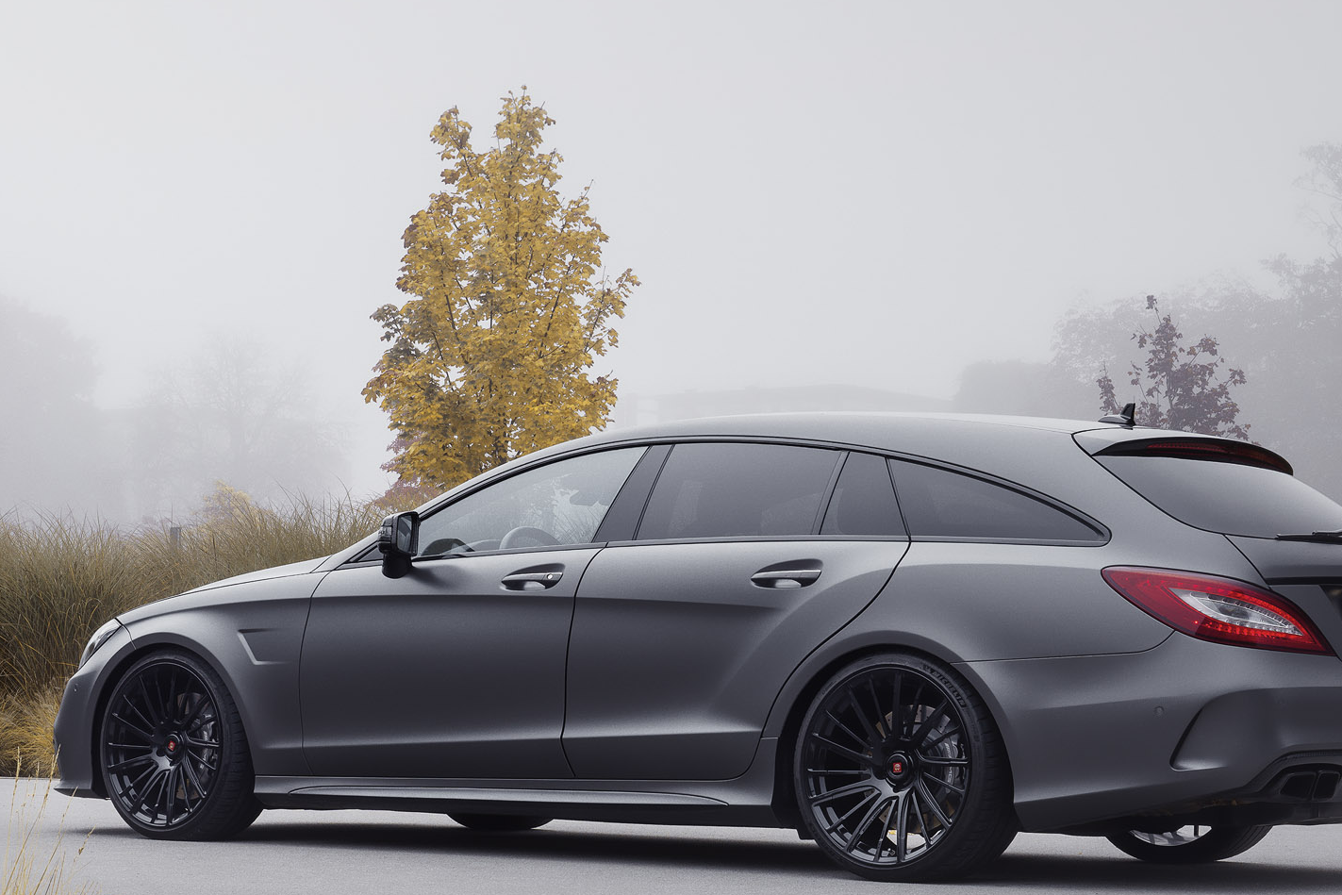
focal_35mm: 78
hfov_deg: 26.0
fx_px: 2908
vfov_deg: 17.4
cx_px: 711
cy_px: 628
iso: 50
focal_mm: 37
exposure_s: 1.6
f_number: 13
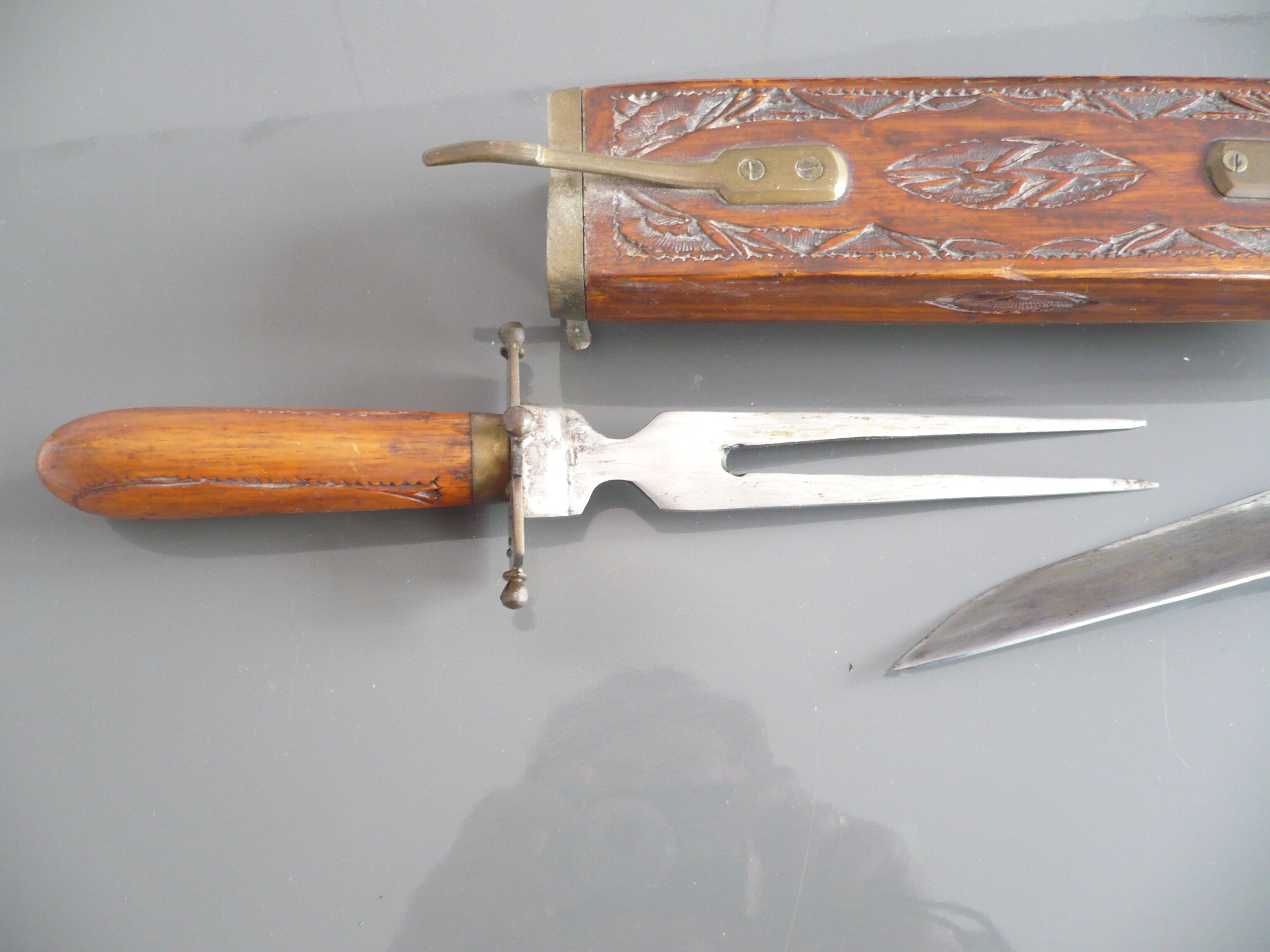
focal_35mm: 35
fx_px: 1284
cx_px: 635
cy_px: 476
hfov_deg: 52.6
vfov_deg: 40.7
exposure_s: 1/15
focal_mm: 5.8
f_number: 2.8
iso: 200
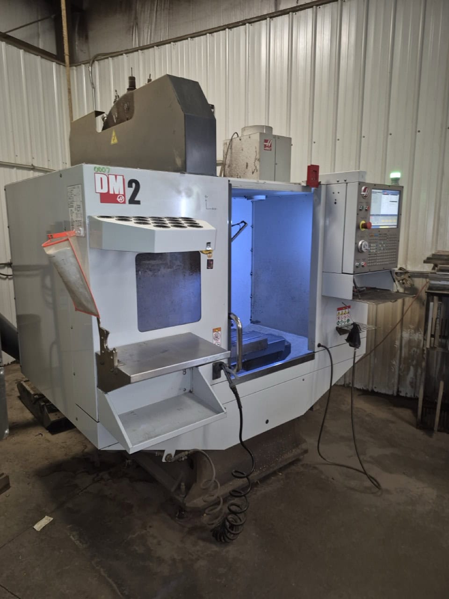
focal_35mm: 23
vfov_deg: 73.9
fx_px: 398
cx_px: 224
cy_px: 300
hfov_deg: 58.9
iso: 100
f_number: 1.8
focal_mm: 5.4
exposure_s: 1/24
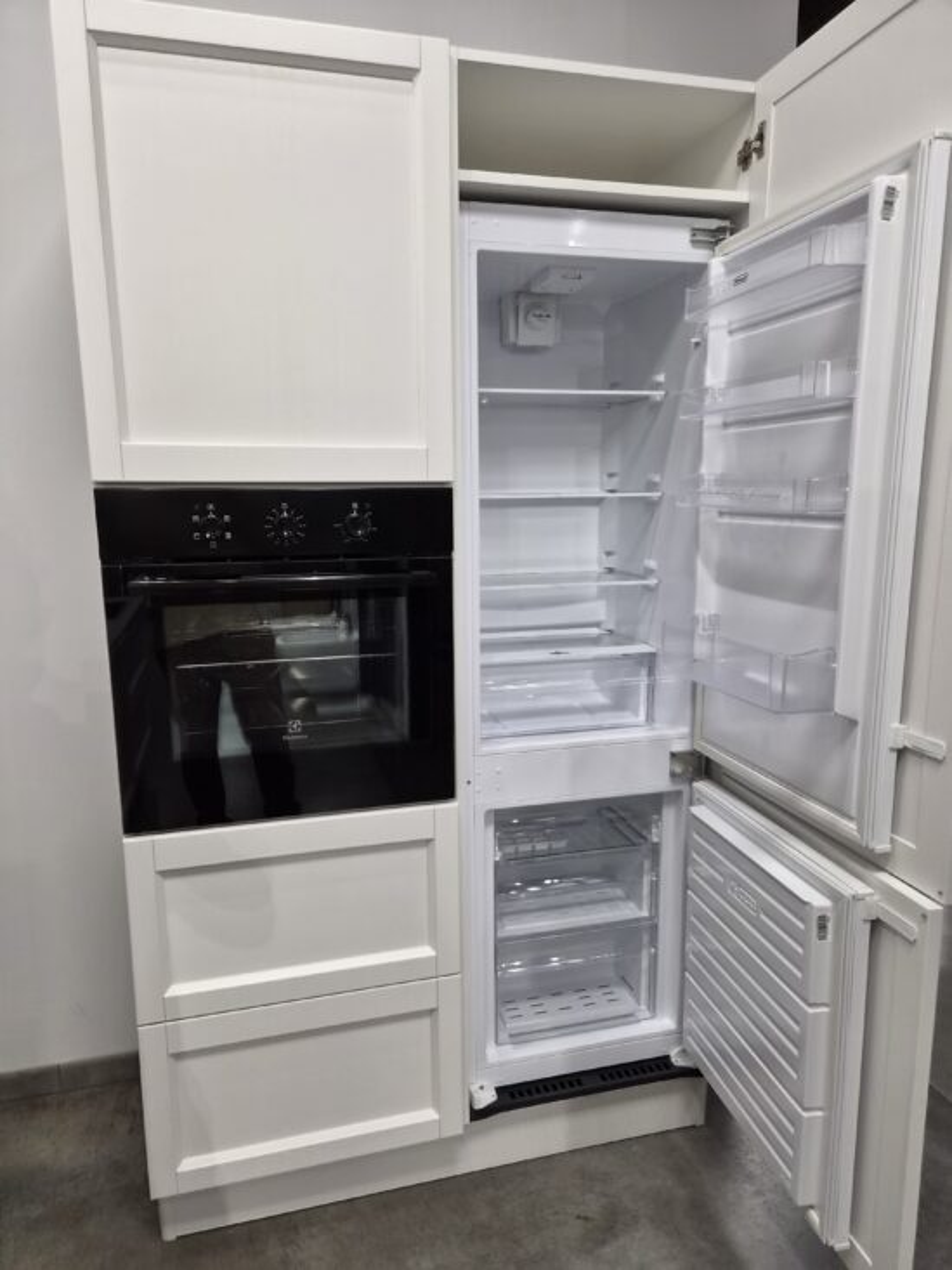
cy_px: 635
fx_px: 843
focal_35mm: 23
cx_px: 476
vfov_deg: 73.9
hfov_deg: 58.9
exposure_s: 1/100
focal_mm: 5.4
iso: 200
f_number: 1.8
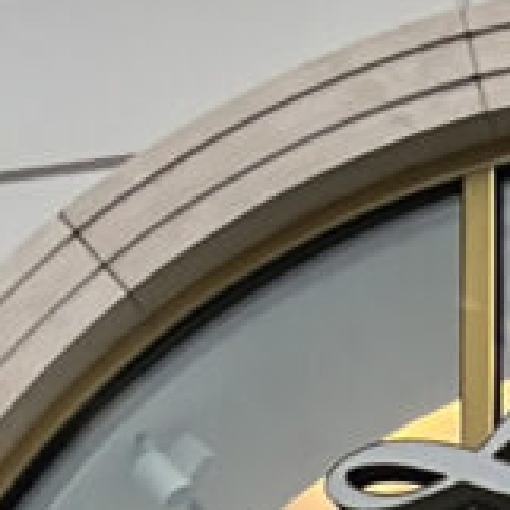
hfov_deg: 10.5
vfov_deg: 8.8
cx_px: 627
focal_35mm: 163
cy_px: 1517
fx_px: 2717
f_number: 1.6
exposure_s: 1/579
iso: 50
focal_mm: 5.1
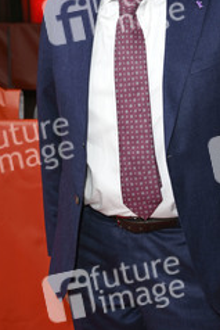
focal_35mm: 84
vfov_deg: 23.9
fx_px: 769
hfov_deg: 16.2
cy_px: 82
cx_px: 154
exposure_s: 1/200
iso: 1000
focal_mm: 50
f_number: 5.6
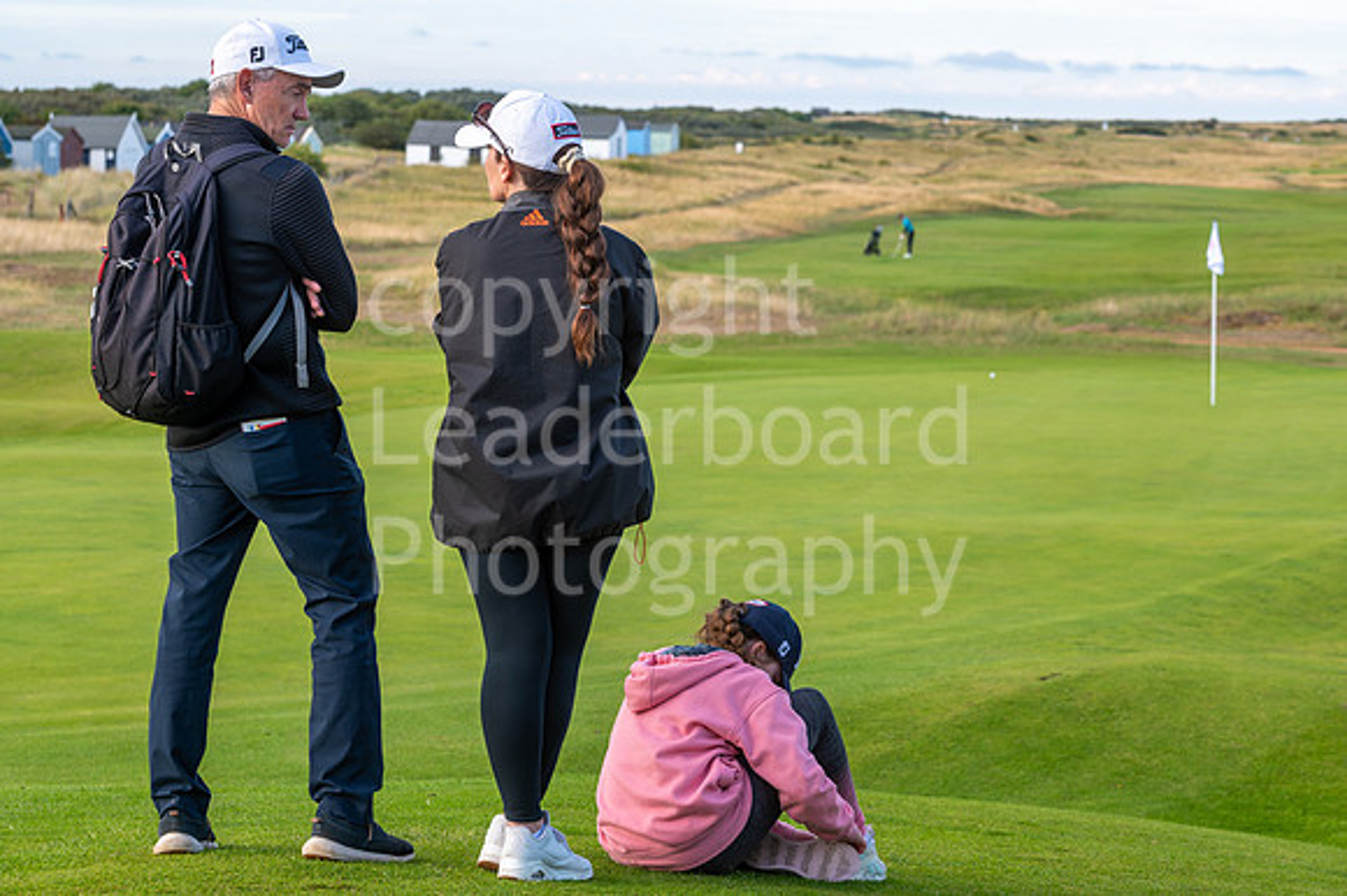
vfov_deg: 13.6
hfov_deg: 20.4
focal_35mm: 100
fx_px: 3747
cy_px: 428
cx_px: 750
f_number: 8
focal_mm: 90
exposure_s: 1/80
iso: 100
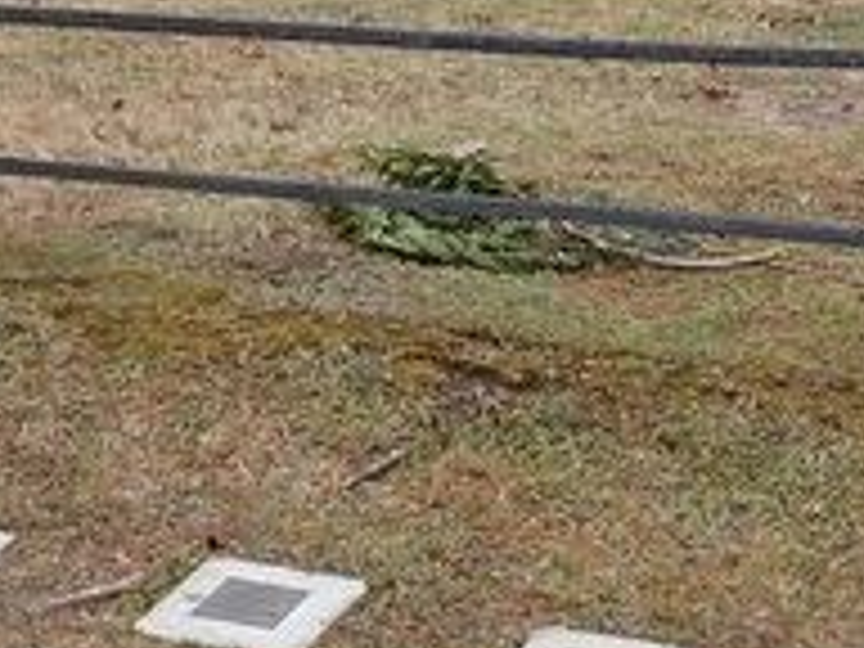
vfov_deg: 14.0
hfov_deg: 18.8
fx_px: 2596
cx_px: 626
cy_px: -22
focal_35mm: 104
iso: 100
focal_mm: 4.5
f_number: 2.8
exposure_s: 1/200
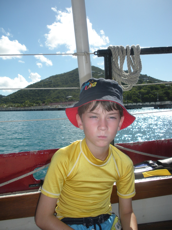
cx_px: 86
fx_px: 238
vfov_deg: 51.4
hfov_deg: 39.7
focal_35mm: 36
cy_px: 115
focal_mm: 6.3
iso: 64
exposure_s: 1/980
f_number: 3.5
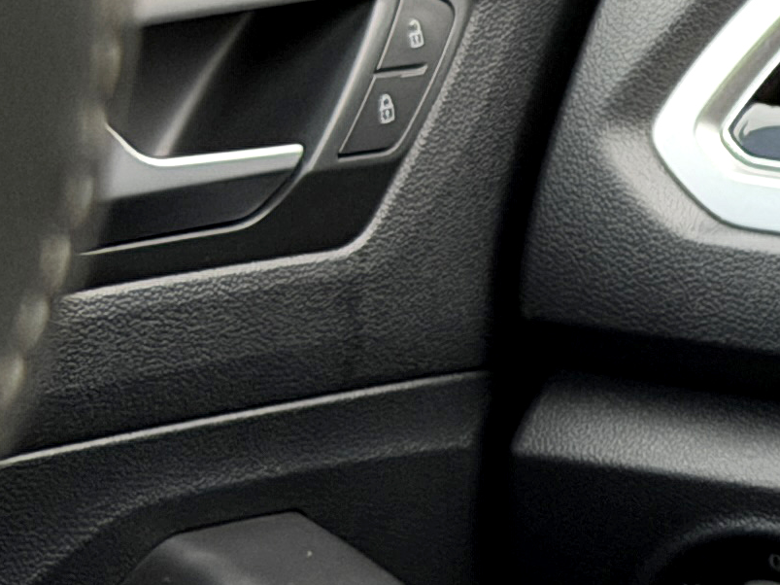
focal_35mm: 241
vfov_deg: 6.2
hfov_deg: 7.8
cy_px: 231
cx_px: 1659
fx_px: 5430
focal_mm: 6.76
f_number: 1.78
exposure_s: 1/108
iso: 200
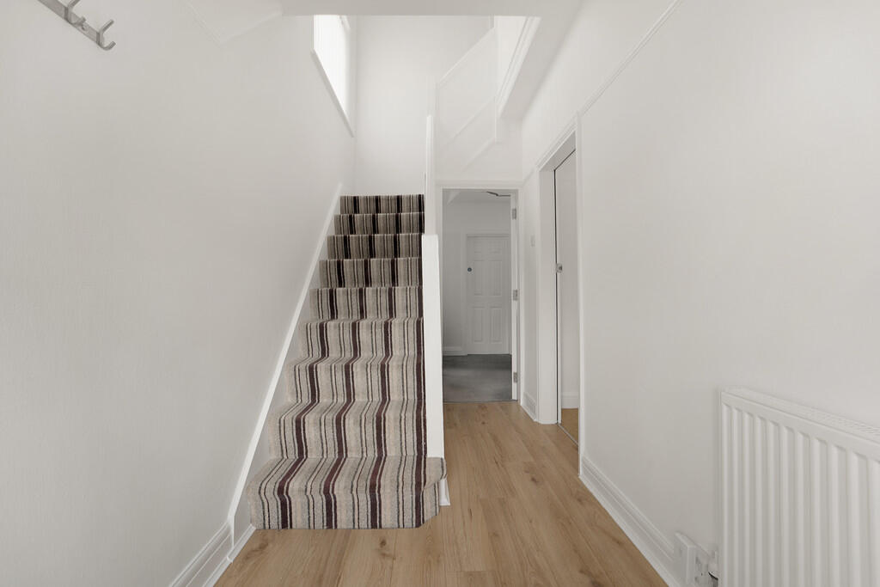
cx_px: 440
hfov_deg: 104.2
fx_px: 342
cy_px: 294
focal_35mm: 14
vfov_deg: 81.2
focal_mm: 14
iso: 64
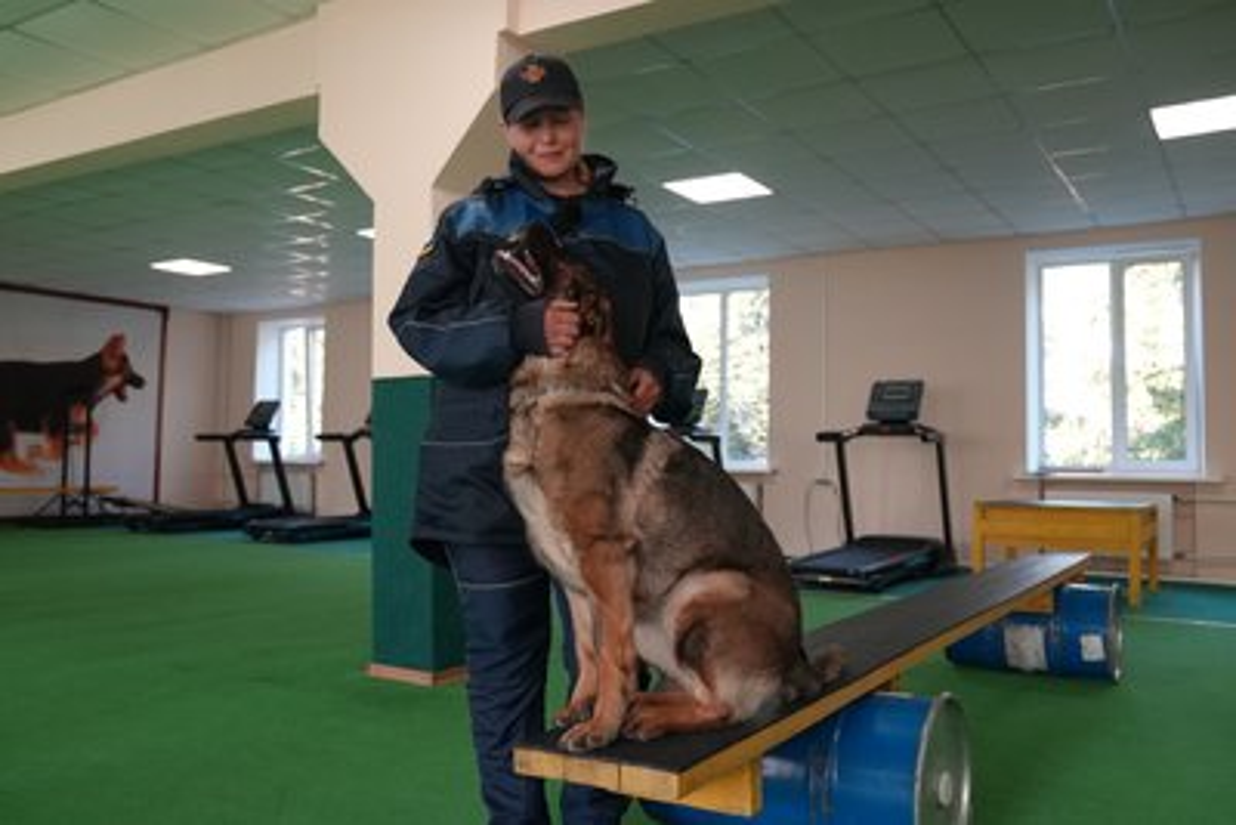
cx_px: 618
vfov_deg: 45.0
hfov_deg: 63.6
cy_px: 412
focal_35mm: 29
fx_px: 996
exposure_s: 1/160
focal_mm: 29
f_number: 4
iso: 6400
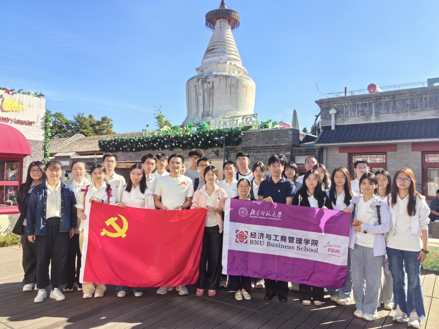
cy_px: 164
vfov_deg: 51.4
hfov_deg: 65.3
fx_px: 342
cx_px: 220
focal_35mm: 27
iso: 50
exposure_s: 1/594
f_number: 4
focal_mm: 5.72
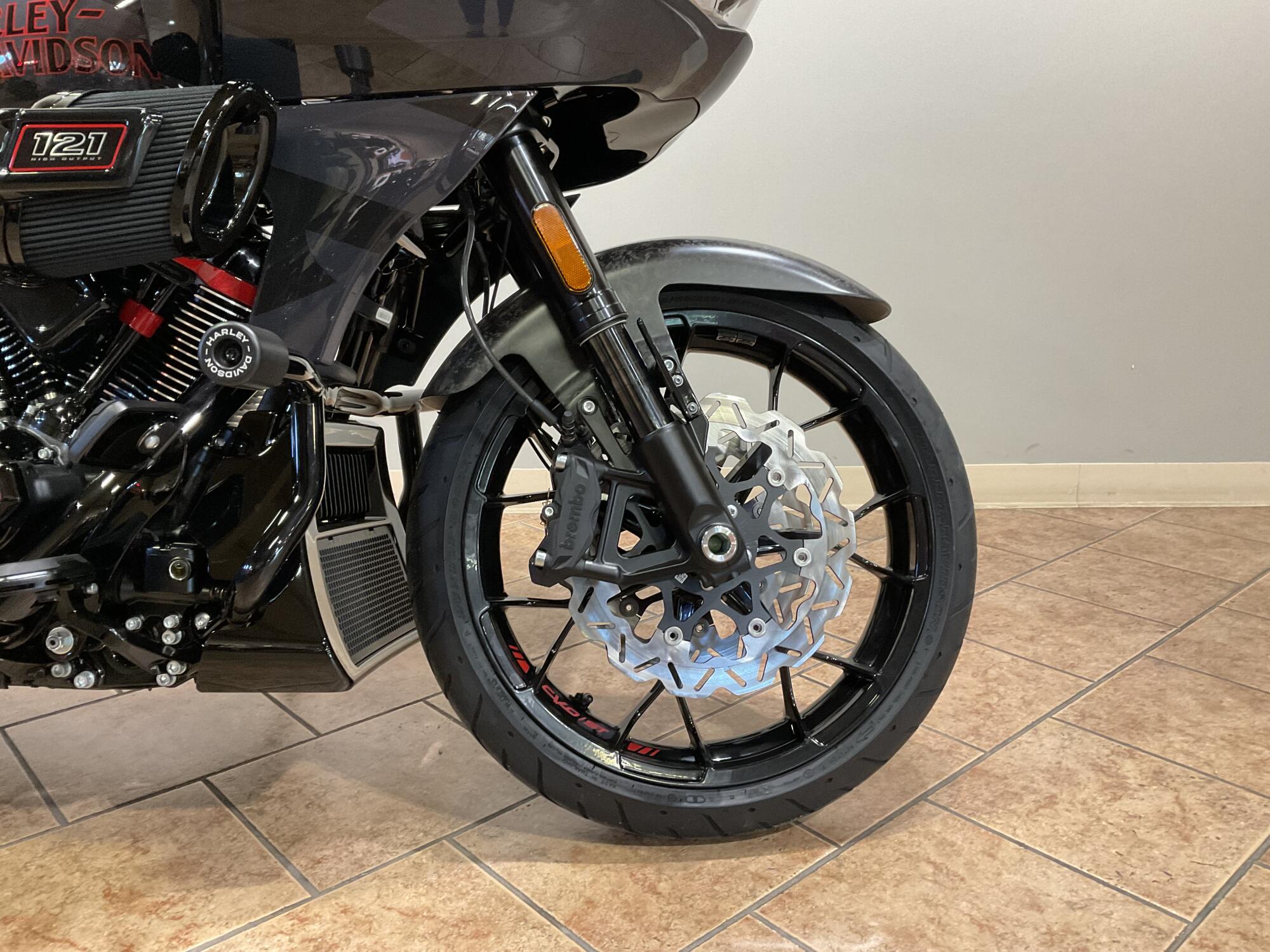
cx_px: 635
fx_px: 1064
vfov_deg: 48.2
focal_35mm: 29
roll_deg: -0.2
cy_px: 476
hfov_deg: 61.7
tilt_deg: -14.8
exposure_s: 1/60
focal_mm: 3
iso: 160
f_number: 1.8
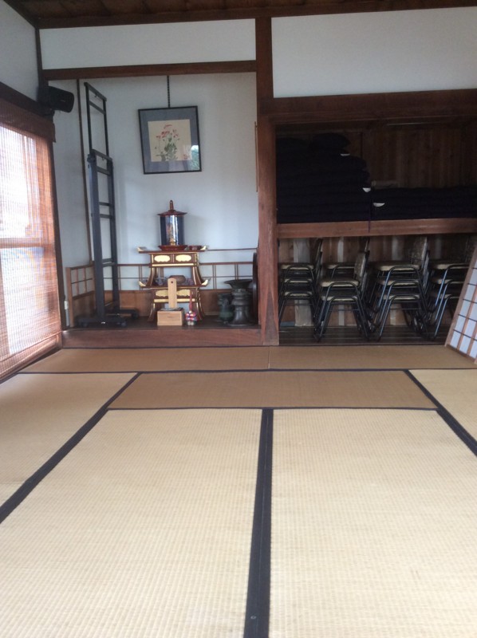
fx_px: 589
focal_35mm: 32
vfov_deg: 56.9
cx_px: 238
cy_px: 319
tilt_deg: -9.6
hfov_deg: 44.1
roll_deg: +2.4
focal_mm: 3.3
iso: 100
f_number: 2.4
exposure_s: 1/24
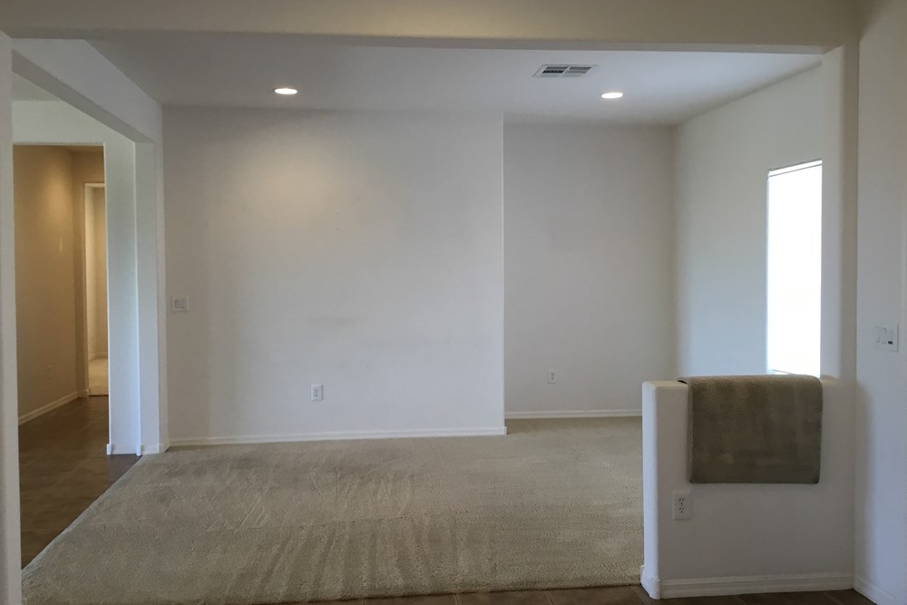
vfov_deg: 40.0
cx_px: 448
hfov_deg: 57.2
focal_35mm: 33
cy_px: 286
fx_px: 831
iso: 50
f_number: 2.4
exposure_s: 1/30
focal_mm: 3.3
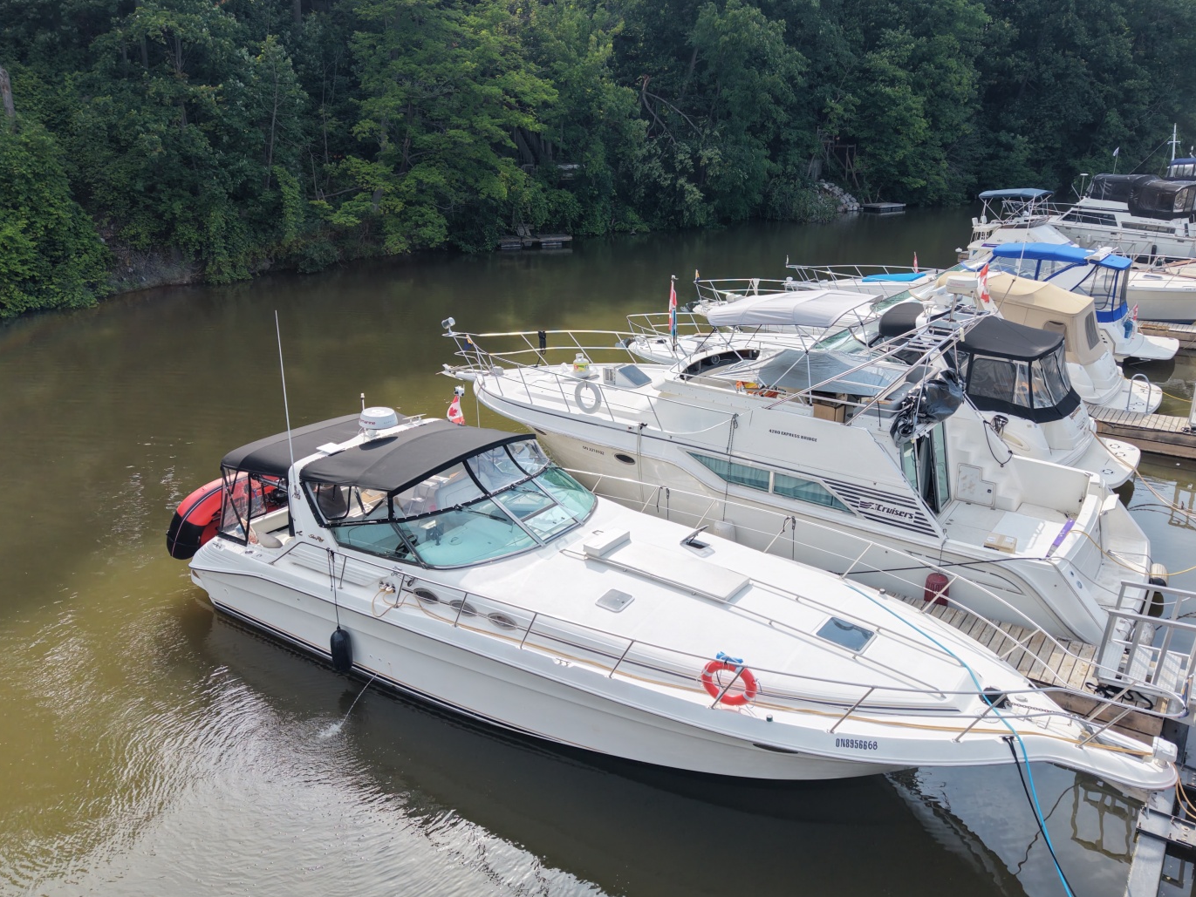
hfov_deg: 63.3
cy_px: 438
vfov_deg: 49.8
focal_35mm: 28
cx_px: 658
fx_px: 968
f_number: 1.8
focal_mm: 8.67
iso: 100
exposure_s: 1/800
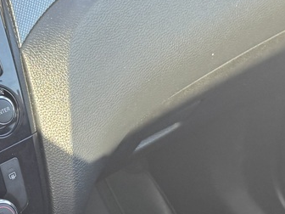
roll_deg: -0.9
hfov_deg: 19.1
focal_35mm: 103
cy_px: 271
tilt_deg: -42.8
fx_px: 848
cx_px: 154
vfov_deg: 13.9
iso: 125
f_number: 1.78
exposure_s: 1/121
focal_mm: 6.76
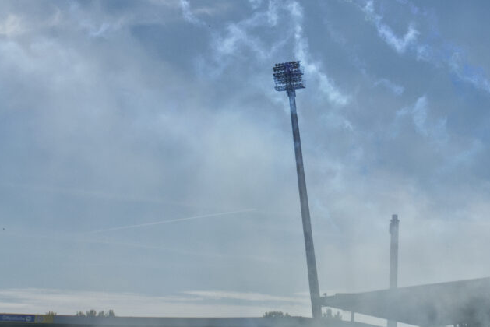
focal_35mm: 84
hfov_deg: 23.7
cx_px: 421
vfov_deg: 16.2
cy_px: 80
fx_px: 1144
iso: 200
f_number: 8
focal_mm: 12
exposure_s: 1/1000
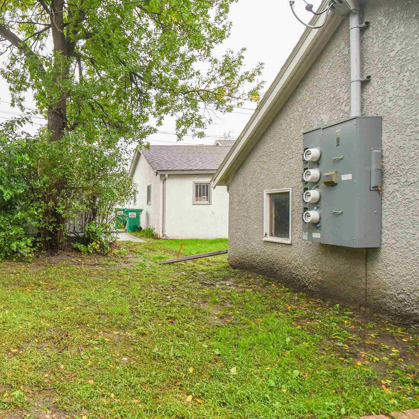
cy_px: 220
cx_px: 72
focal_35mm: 22
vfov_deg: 69.6
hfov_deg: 62.5
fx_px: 301
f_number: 7.1
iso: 1250
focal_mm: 10
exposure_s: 1/320
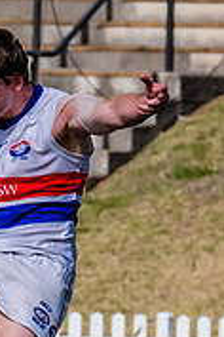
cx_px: -20
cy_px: 318
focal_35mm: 2502
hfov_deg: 0.5
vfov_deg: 0.8
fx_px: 23350
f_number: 14
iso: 800
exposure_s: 1/2000
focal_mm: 420
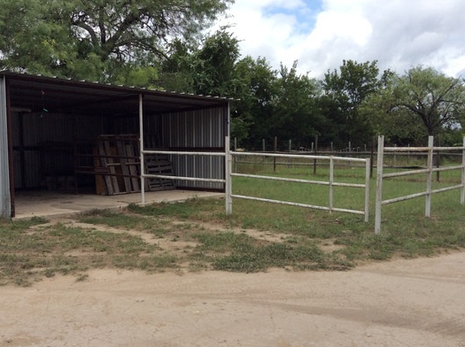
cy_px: 196
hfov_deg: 47.8
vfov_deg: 36.7
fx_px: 523
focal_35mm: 39
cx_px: 203
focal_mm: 3.3
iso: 32
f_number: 2.4
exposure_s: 1/1192
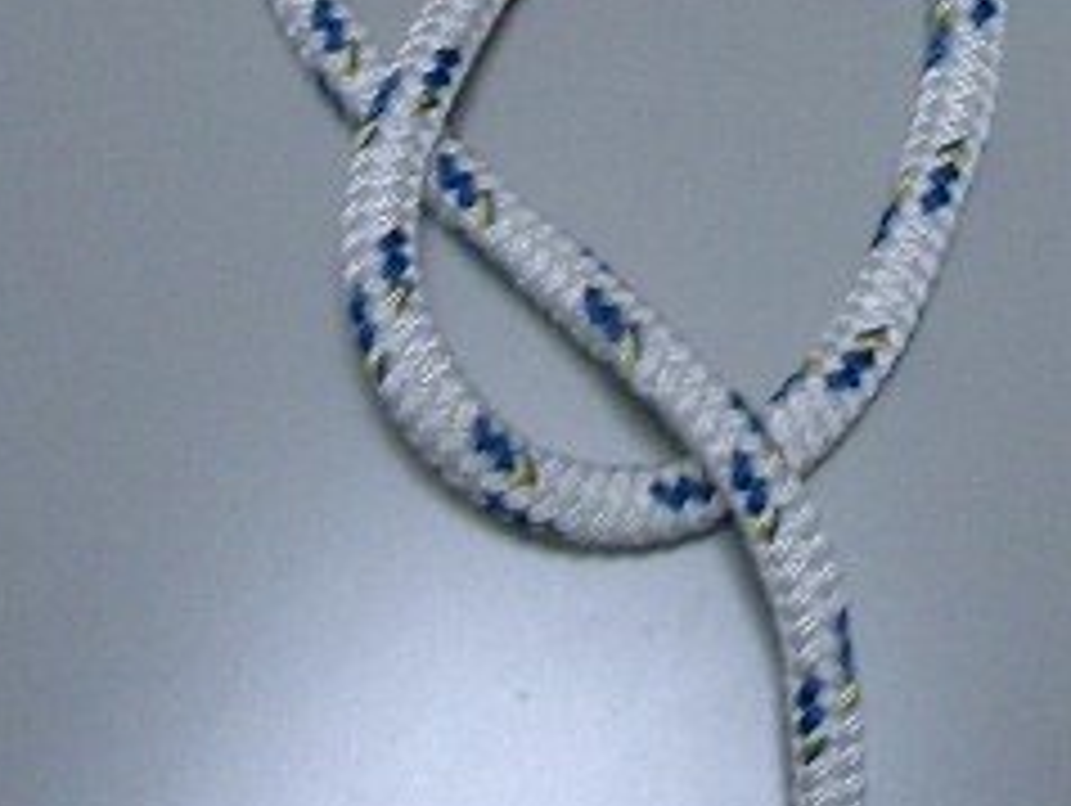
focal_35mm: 94
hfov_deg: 20.8
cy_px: -27
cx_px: 576
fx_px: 2911
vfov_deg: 15.4
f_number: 2.6
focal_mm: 5.8
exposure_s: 1/80
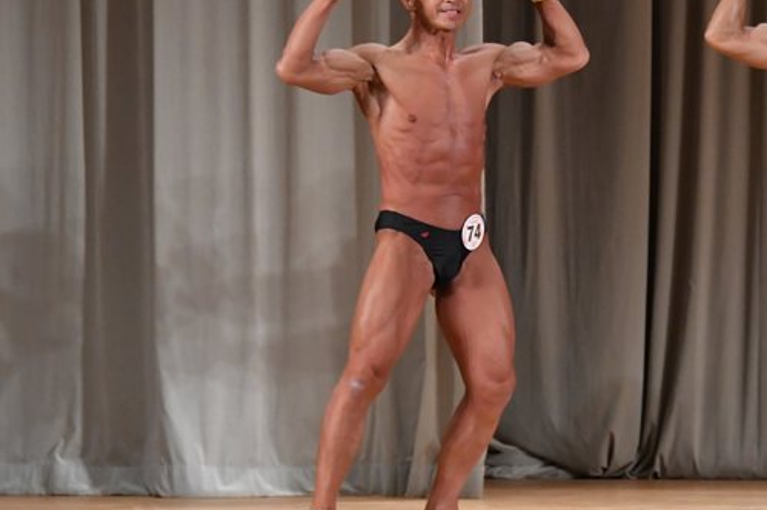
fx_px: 7175
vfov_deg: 4.1
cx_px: 497
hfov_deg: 6.1
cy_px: 223
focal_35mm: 337
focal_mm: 145
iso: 3600
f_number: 5.6
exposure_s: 1/400
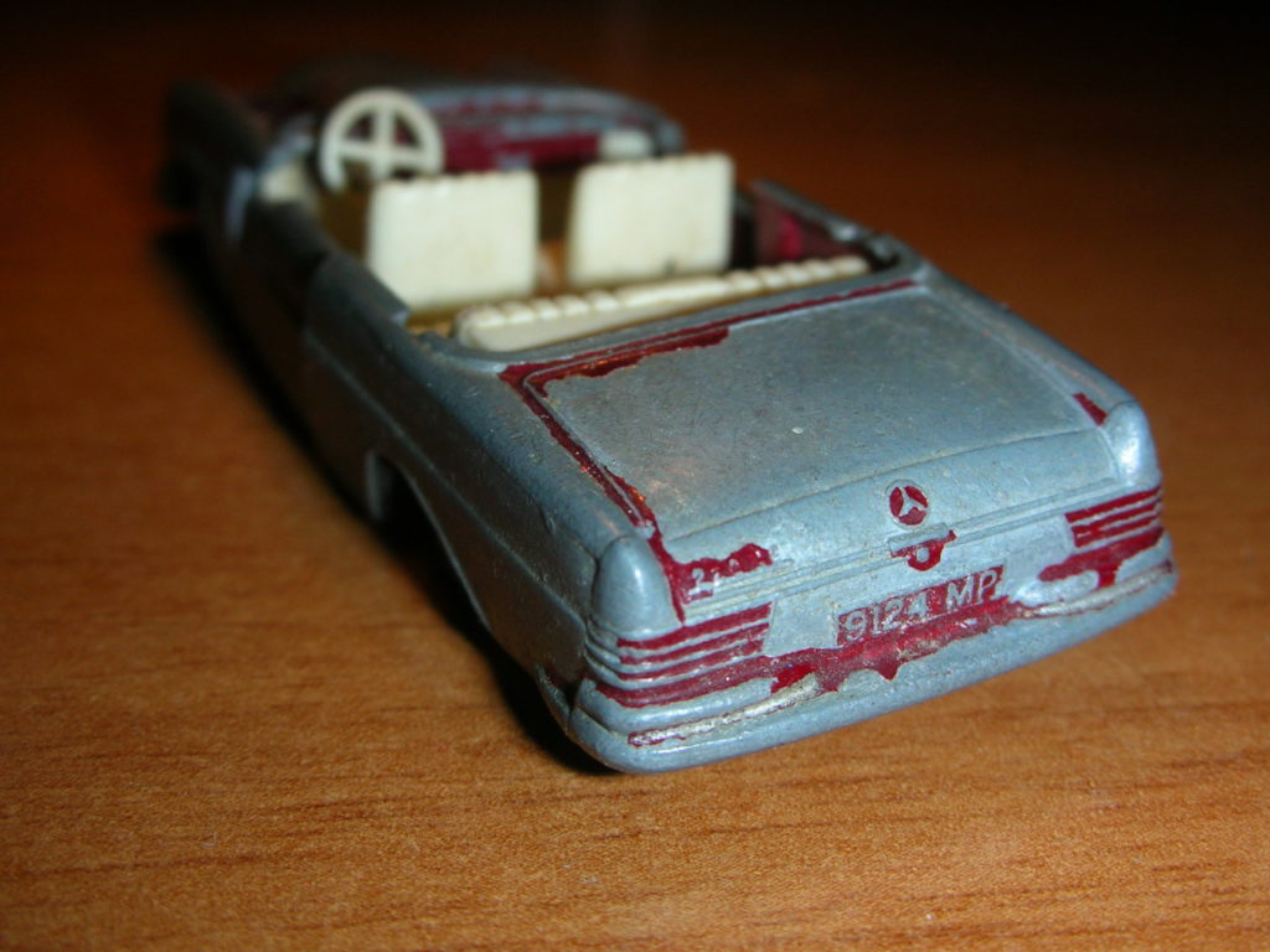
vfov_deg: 27.5
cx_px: 635
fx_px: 1944
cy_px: 476
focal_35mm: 53
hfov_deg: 36.2
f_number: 10.5
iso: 50
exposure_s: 1/60.1
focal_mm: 8.8
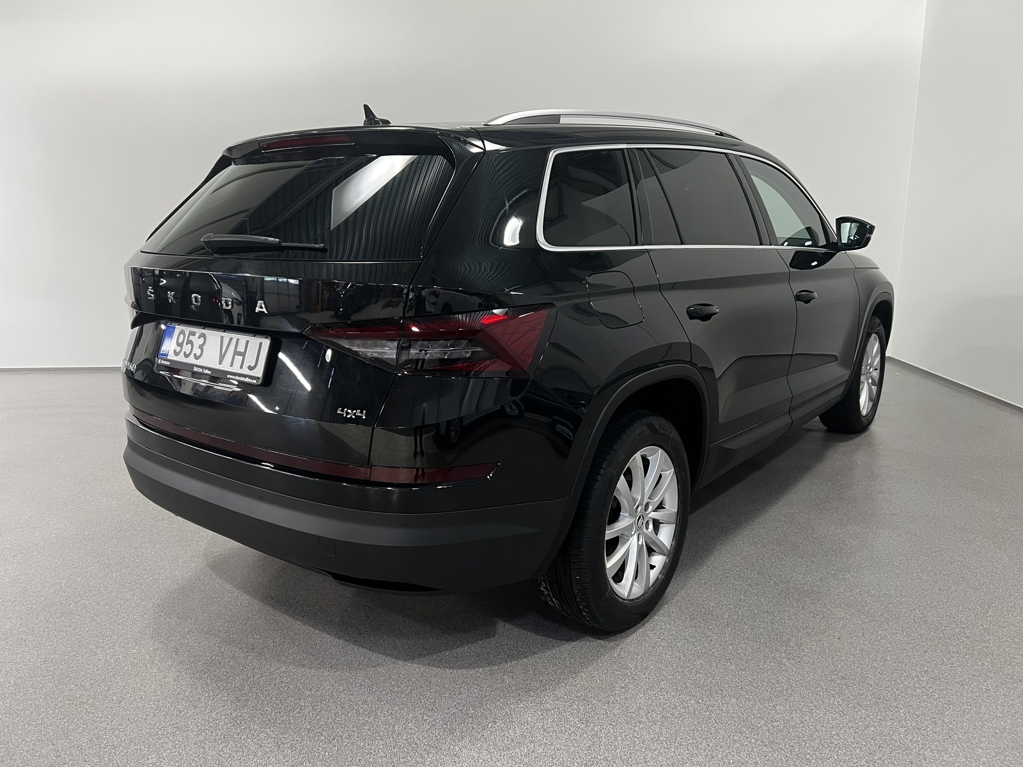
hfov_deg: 67.3
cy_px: 384
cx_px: 512
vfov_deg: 53.1
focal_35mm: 26
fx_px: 768
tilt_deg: -12.7
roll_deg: +0.9
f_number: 1.5
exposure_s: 1/50
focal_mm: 5.7
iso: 100
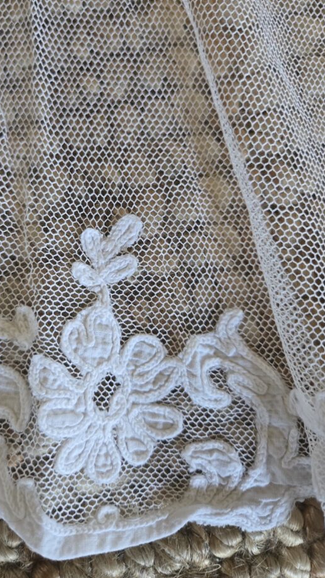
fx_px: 429
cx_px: 95
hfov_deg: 40.7
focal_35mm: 28
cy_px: 274
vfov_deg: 67.9
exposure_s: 1/60
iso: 640
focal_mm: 5.4
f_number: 1.8
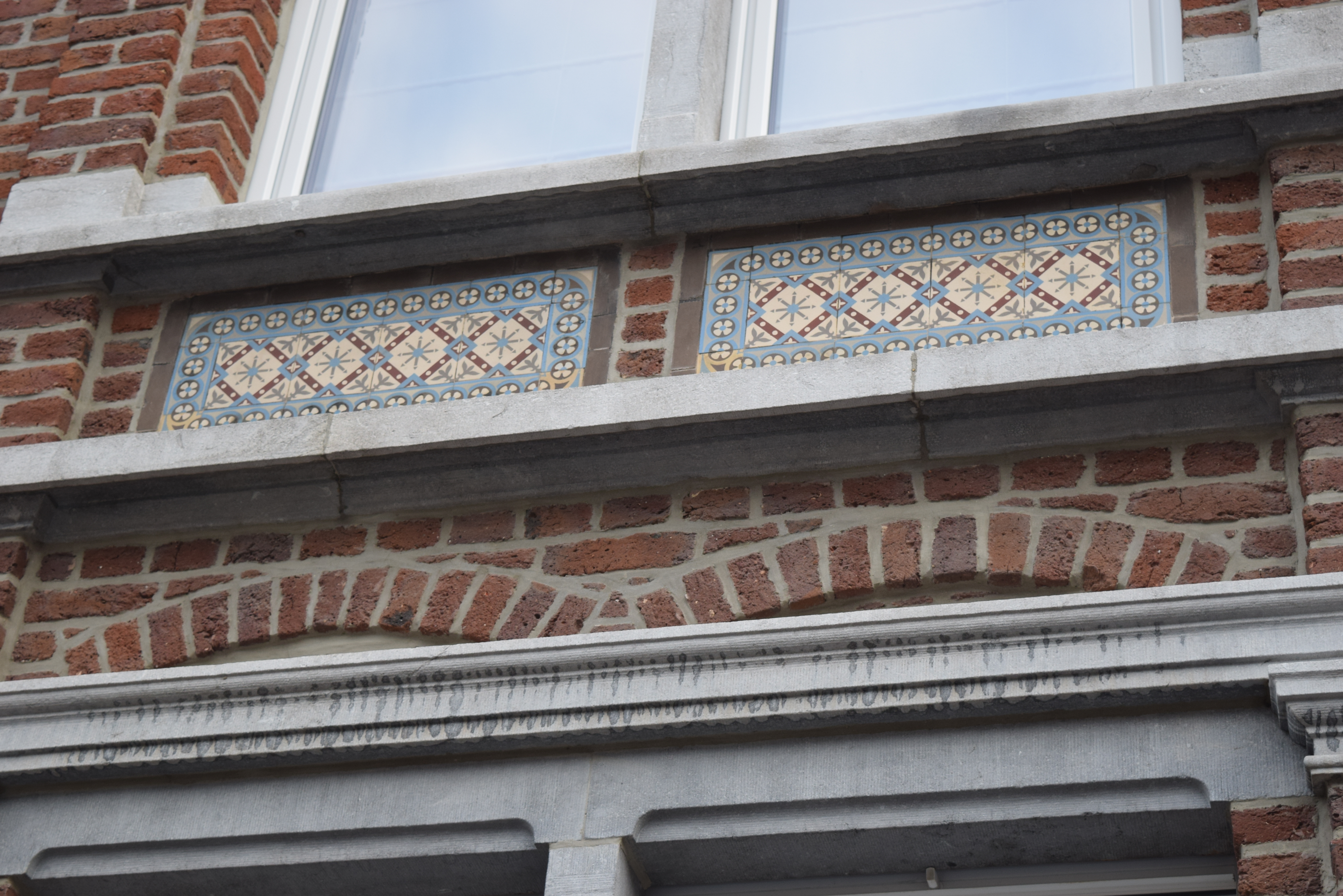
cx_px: 672
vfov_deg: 19.7
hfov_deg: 29.2
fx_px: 2575
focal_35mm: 69
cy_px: 448
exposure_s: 1/125
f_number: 5.6
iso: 400
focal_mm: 46
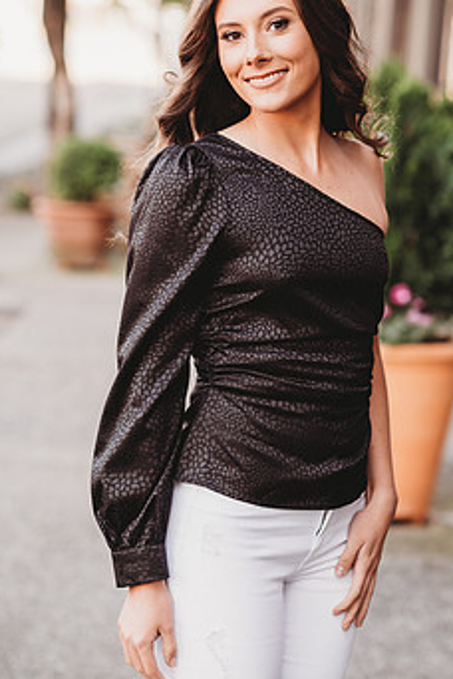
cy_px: 288
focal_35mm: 112
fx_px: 2114
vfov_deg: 18.3
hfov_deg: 12.2
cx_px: 240
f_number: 2.5
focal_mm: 85
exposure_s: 1/250
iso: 200
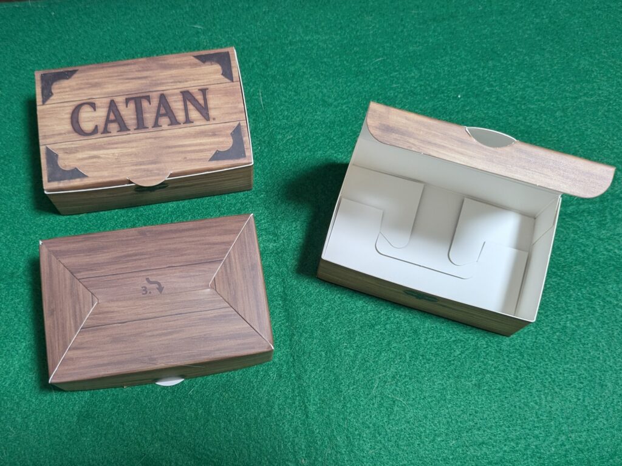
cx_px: 311
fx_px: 449
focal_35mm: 25
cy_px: 233
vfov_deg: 54.9
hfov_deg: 69.4
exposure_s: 1/33.3
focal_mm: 5.43
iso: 84
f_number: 1.89
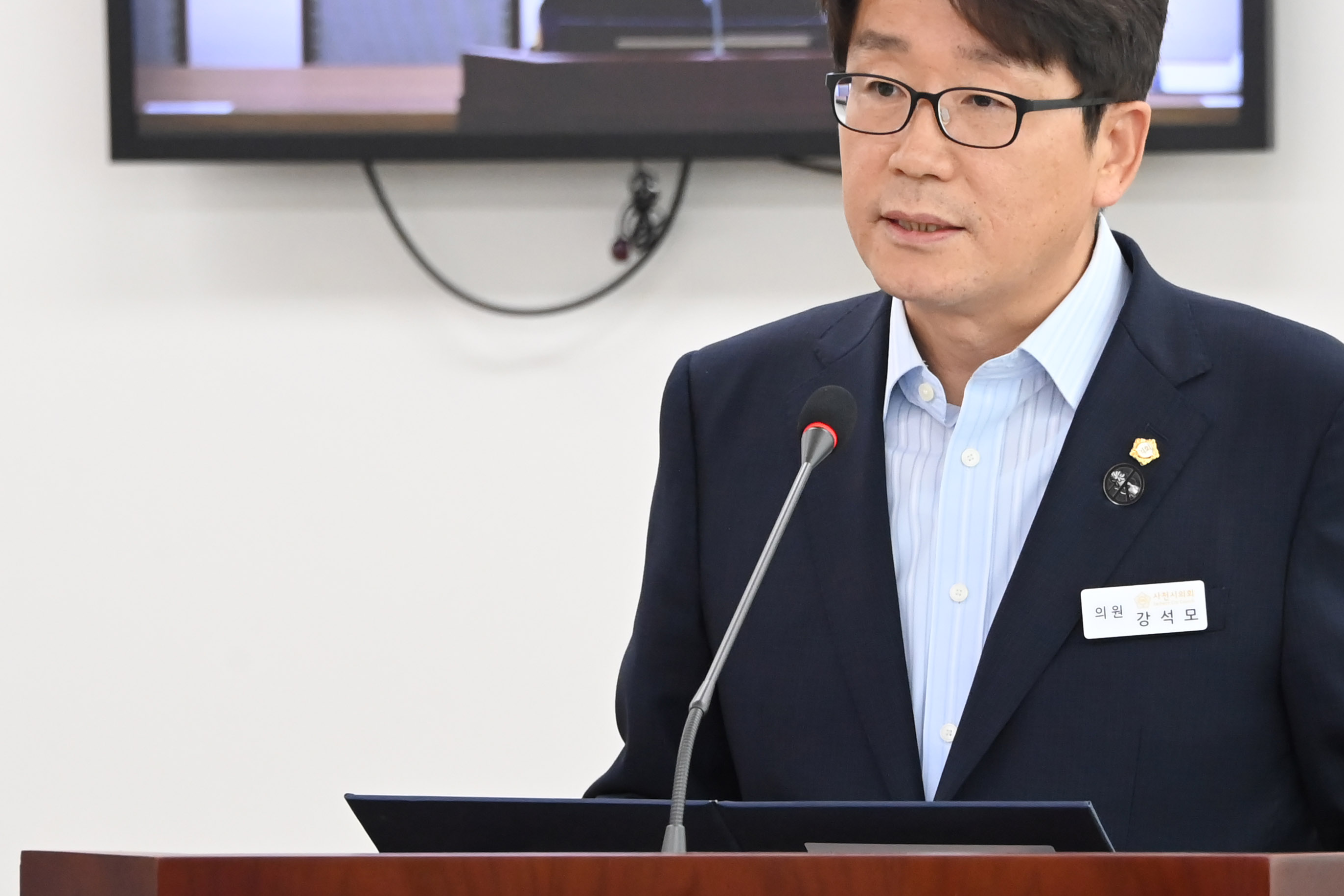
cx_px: 964
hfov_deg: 7.0
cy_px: 527
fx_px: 10976
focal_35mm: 294
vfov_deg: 4.7
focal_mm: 145
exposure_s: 1/250
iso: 4000
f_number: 6.3
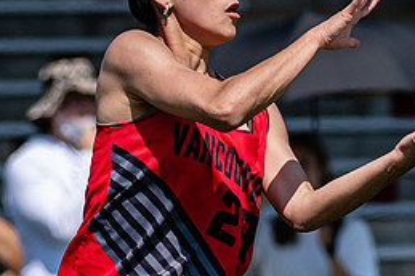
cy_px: 181
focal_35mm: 1254
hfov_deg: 1.6
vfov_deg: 1.1
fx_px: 14438
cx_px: 204
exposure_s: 1/2000
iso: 200
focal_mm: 200
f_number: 4
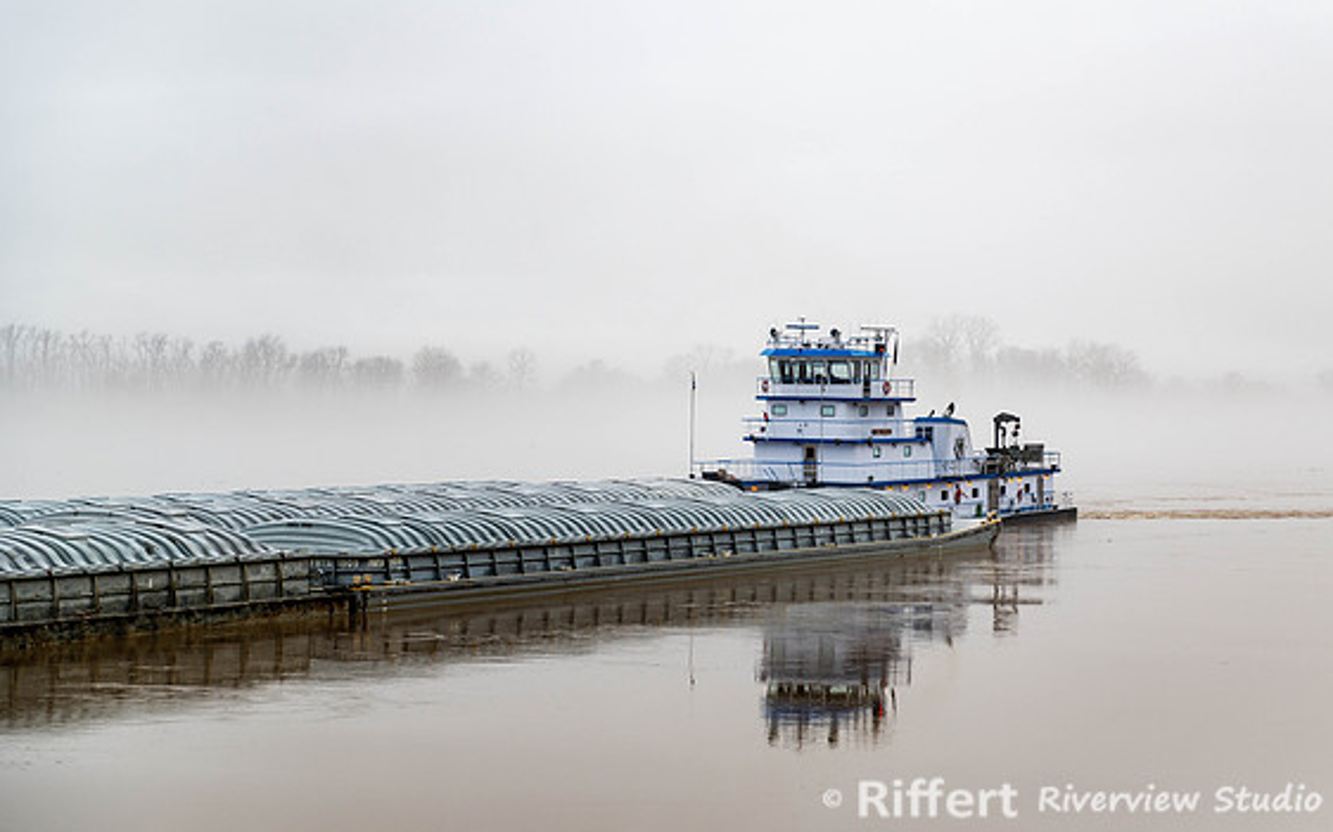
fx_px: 3233
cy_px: 445
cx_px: 808
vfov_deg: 14.7
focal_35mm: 89
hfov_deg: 23.3
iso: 64
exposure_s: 1/125
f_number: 2.8
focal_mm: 70
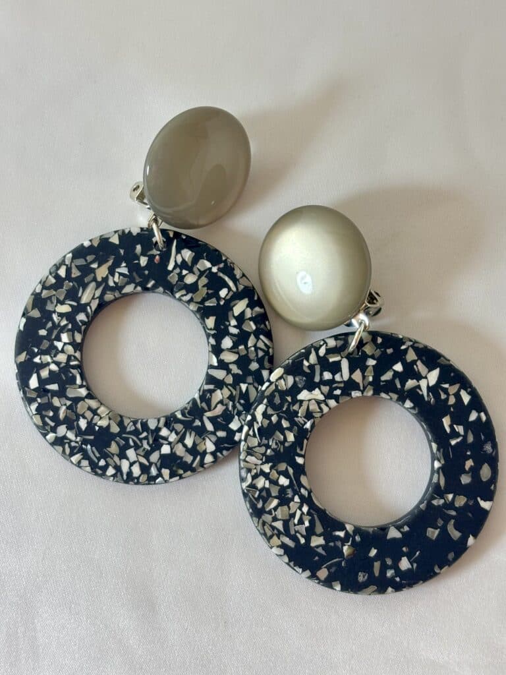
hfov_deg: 28.0
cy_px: 338
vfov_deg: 36.8
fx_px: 1013
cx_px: 253
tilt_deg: -83.1
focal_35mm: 52
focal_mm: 5.96
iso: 40
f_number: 1.6
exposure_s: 1/100
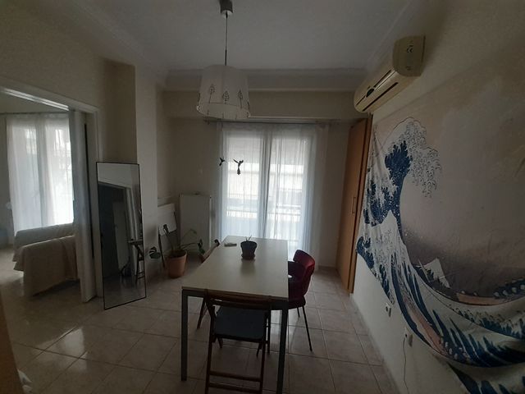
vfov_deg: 89.9
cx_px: 262
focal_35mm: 13
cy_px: 197
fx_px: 197
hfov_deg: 106.2
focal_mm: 1.13
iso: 200
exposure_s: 1/50
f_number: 2.2
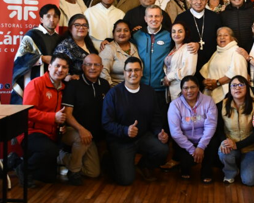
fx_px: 624
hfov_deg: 22.4
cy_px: 46
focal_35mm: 83
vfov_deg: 18.4
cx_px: 230
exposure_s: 1/125
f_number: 4
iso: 2800
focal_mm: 24
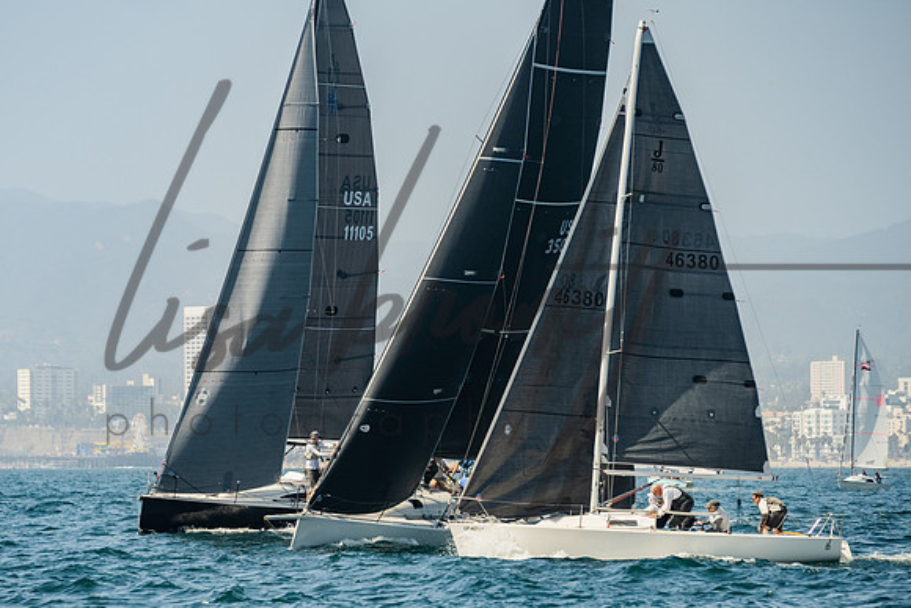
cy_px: 368
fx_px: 7080
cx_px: 344
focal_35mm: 280
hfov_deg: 7.4
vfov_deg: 4.9
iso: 320
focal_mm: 200
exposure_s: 1/800
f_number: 6.3
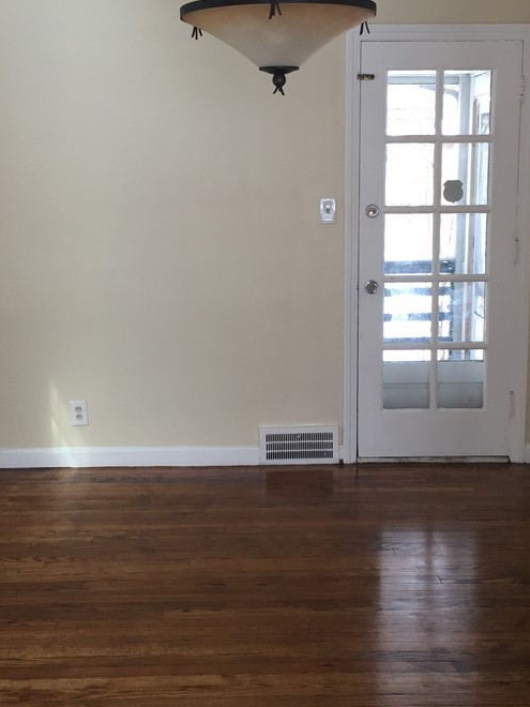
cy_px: 305
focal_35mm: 45
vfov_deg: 42.0
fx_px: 919
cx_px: 264
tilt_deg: -7.7
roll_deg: -0.1
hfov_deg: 32.2
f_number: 2.2
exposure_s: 1/120
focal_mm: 4.15
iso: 50
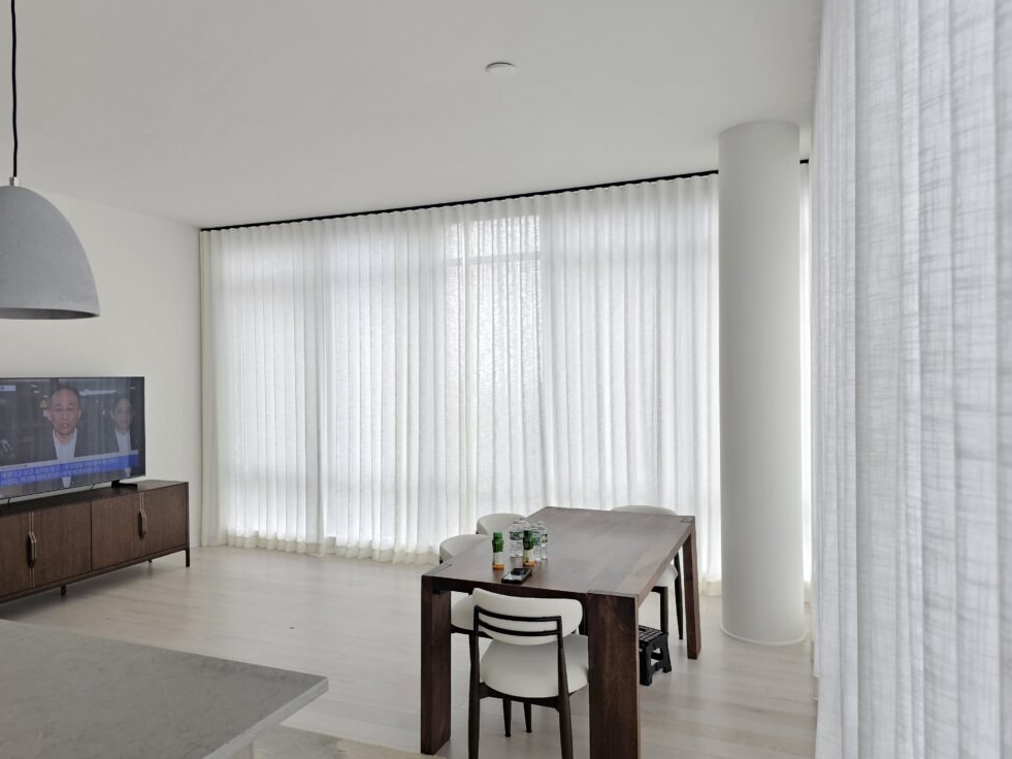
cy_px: 383
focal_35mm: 24
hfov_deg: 71.6
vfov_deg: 56.8
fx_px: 702
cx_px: 497
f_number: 1.7
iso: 50
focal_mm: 6.3
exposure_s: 1/180
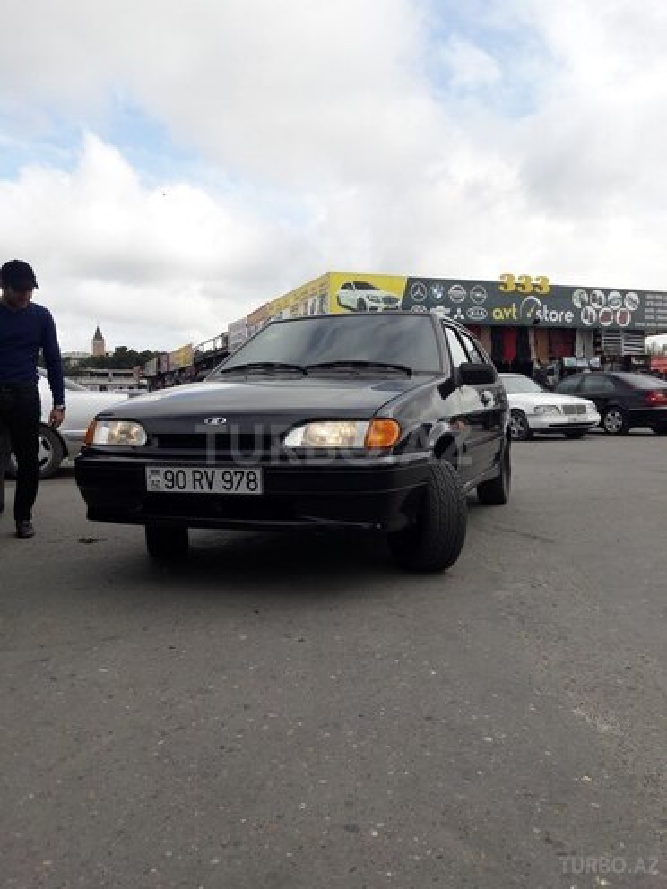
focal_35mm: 28
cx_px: 334
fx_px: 719
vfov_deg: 63.4
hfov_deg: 49.7
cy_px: 444
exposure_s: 1/1172
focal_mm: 3.7
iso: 40
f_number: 1.9
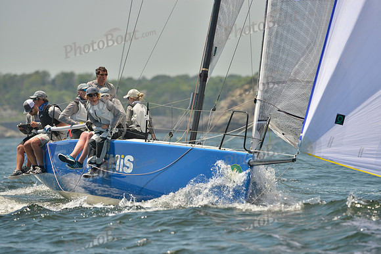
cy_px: 127
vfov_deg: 3.4
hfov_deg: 5.2
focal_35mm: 400
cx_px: 190
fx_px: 4234
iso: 280
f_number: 7.1
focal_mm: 400
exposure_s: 1/1250
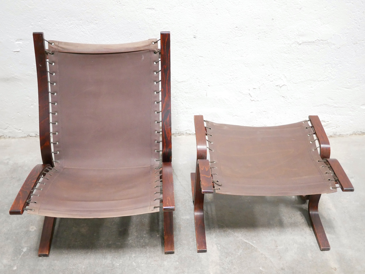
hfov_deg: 46.8
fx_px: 422
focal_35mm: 40
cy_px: 137
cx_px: 182
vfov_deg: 36.0
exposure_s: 1/60
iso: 3200
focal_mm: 20
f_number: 1.7
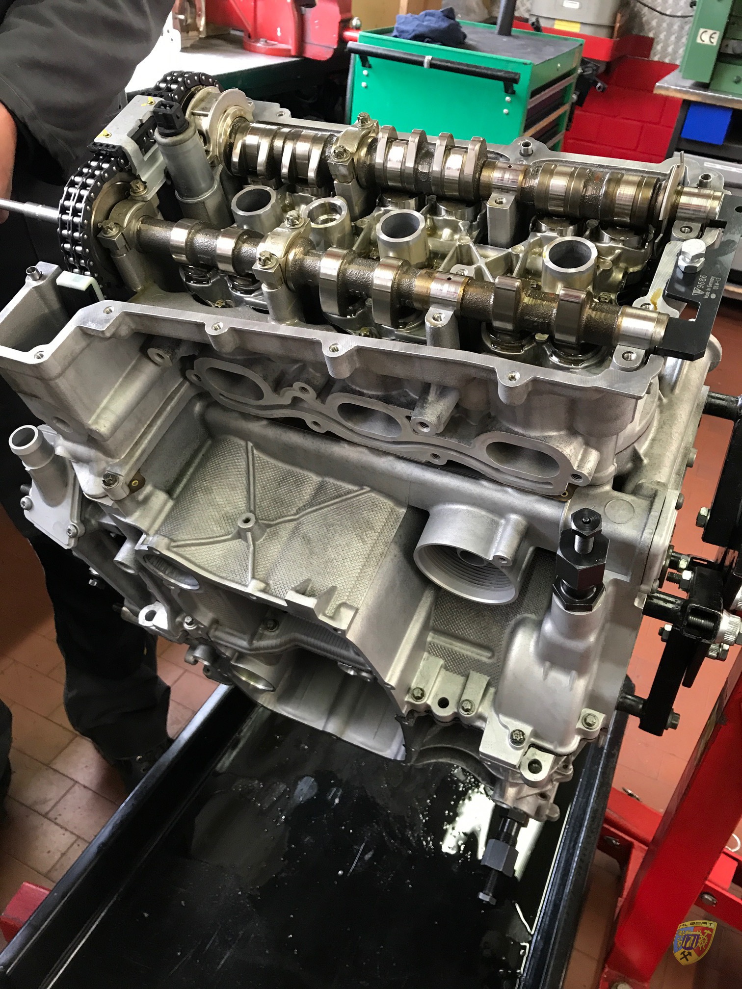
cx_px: 371
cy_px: 494
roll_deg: -5.1
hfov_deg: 49.7
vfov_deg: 63.4
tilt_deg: -34.8
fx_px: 800
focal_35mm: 28
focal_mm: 3.99
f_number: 1.8
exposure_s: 1/17
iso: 64
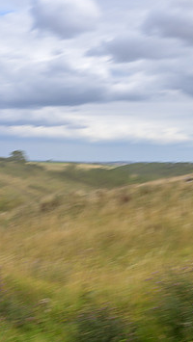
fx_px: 509
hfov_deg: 20.3
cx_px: -32
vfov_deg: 37.2
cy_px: 167
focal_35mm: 56
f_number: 8
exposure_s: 1/160
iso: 100
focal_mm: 24
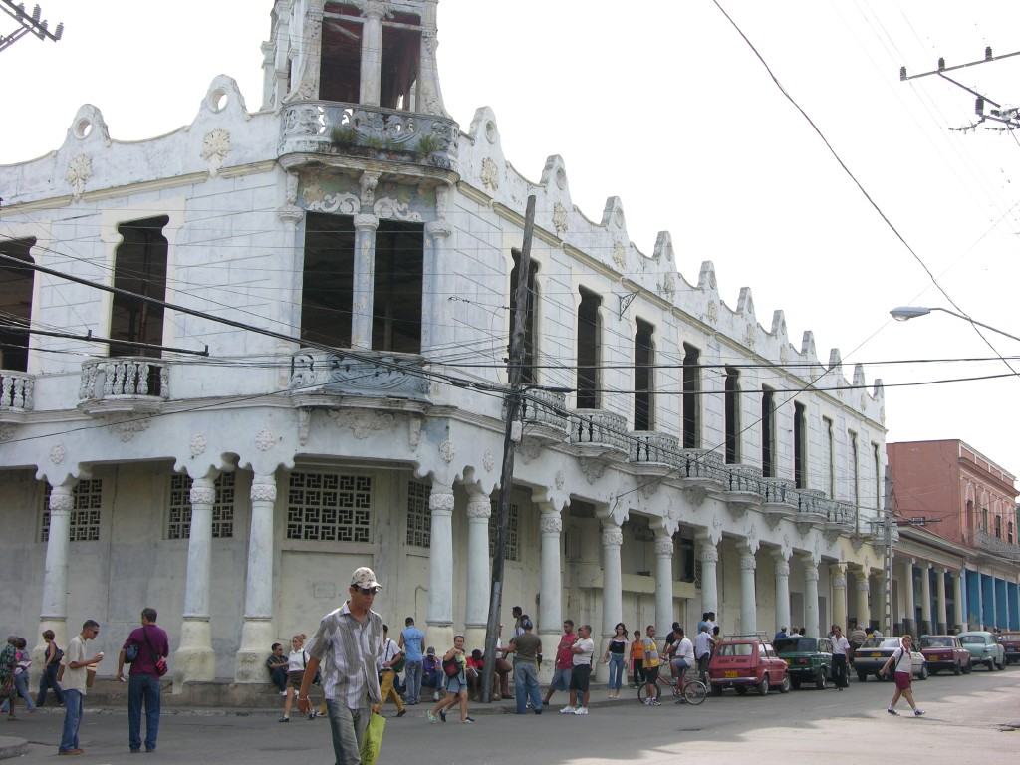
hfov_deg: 38.2
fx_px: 1473
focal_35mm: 50
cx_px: 510
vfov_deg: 29.1
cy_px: 382
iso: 50
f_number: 5.4
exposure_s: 1/120
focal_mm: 12.7
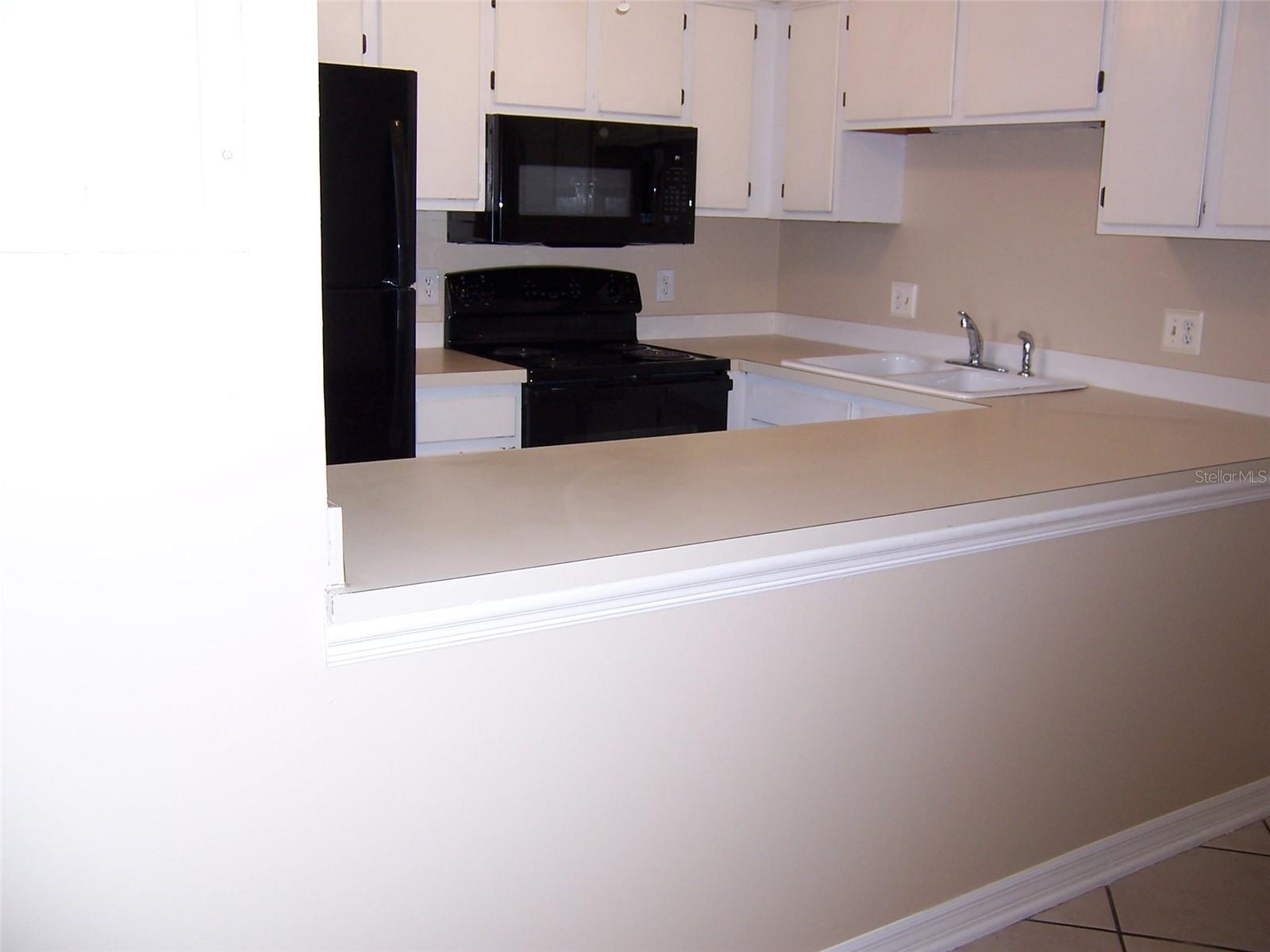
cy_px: 476
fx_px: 1211
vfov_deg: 42.9
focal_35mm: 33
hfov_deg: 55.4
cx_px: 635
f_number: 2.8
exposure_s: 1/60
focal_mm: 5.5
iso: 80
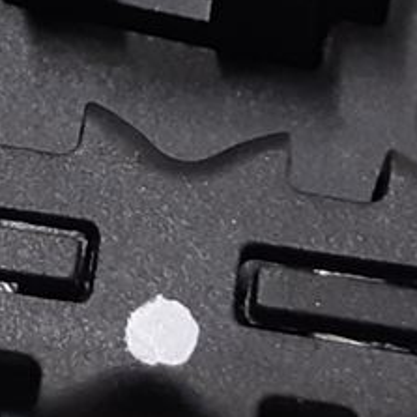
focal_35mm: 211
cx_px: -32
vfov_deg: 8.2
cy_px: -97
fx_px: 2876
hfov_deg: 8.2
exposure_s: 1/50
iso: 125
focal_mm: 3.93
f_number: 1.7
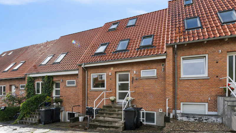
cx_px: 118
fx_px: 128
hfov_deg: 85.1
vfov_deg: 54.7
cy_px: 65
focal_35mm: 21
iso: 200
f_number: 11
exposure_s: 1/500
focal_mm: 13
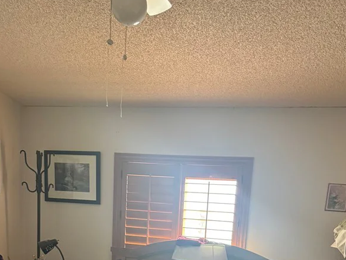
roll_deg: -3.6
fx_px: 420
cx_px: 191
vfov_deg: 30.7
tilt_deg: -9.4
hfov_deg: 44.7
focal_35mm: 42
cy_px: 285
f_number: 1.78
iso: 1000
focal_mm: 6.76
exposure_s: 1/40
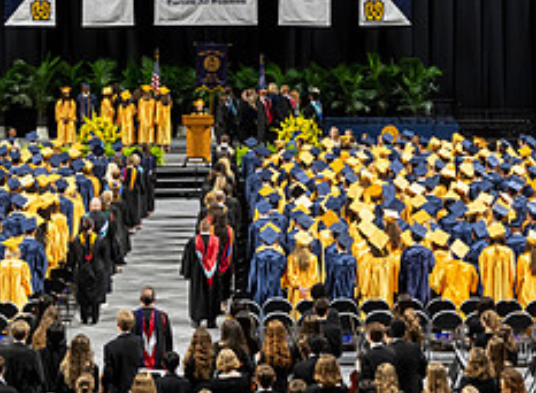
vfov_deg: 12.0
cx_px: 230
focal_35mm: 120
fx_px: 1844
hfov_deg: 16.5
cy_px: -21
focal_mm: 40
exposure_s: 1/100
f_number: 3.5
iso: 1000
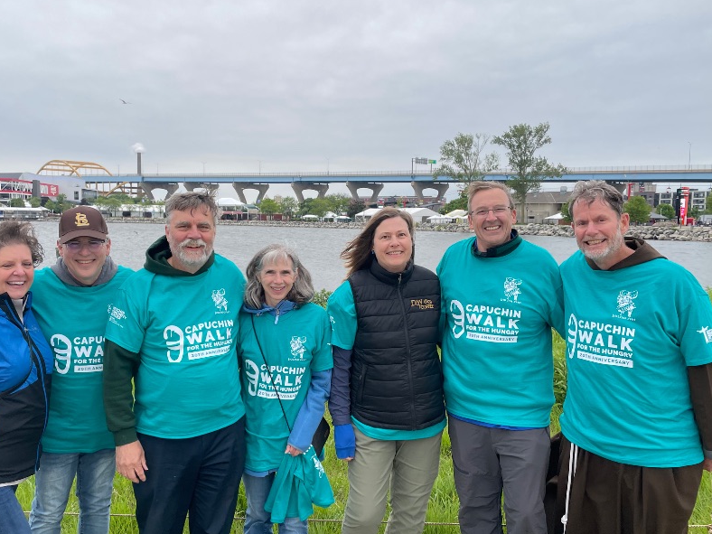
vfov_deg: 42.9
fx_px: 679
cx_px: 312
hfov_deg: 55.2
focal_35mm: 33
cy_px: 275
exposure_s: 1/362
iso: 32
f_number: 1.6
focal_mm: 4.2
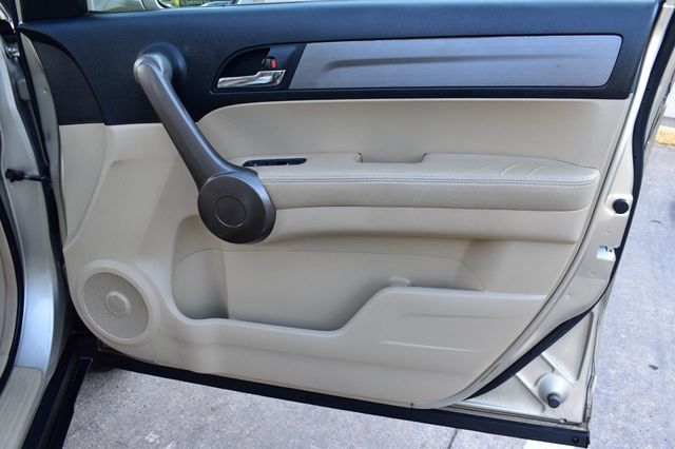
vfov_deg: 43.6
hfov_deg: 62.0
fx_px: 562
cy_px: 224
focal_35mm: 30
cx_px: 338
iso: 400
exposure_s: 1/50
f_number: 8
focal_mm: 20
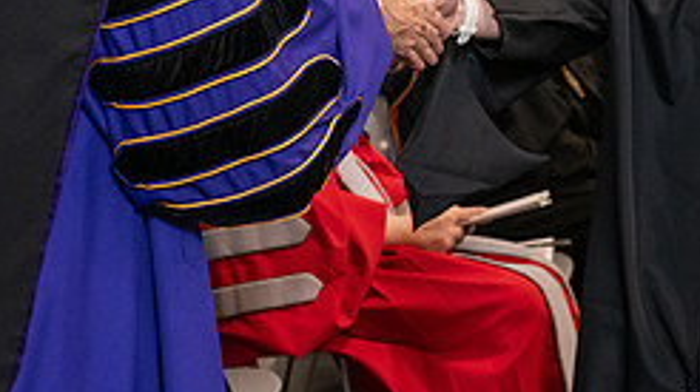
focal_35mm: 173
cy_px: -72
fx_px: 3209
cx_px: 433
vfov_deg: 7.0
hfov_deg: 12.4
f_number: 5
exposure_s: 1/125
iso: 2000
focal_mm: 70
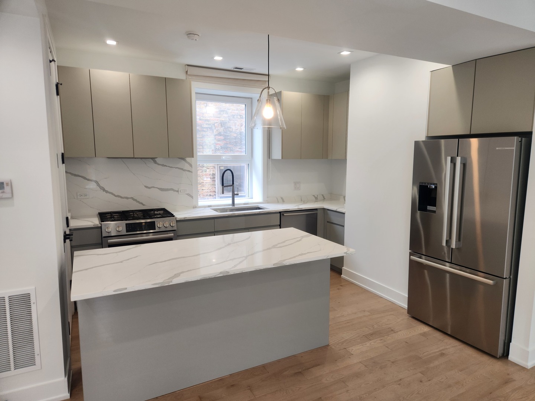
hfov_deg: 73.9
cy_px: 200
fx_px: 355
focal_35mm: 23
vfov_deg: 58.9
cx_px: 268
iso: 64
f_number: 1.8
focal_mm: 5.4
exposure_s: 1/120
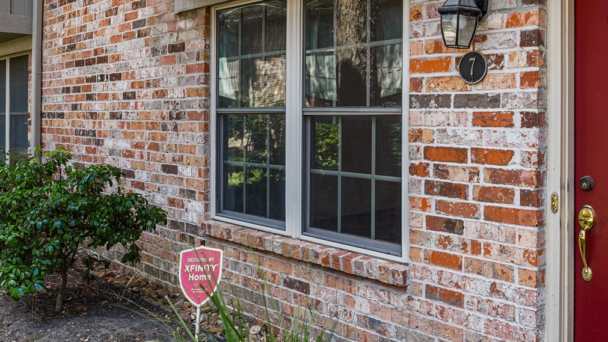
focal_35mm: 36
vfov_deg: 32.6
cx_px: 365
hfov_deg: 54.9
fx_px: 580
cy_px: 113
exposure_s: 1/2
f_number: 8
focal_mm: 16
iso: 100
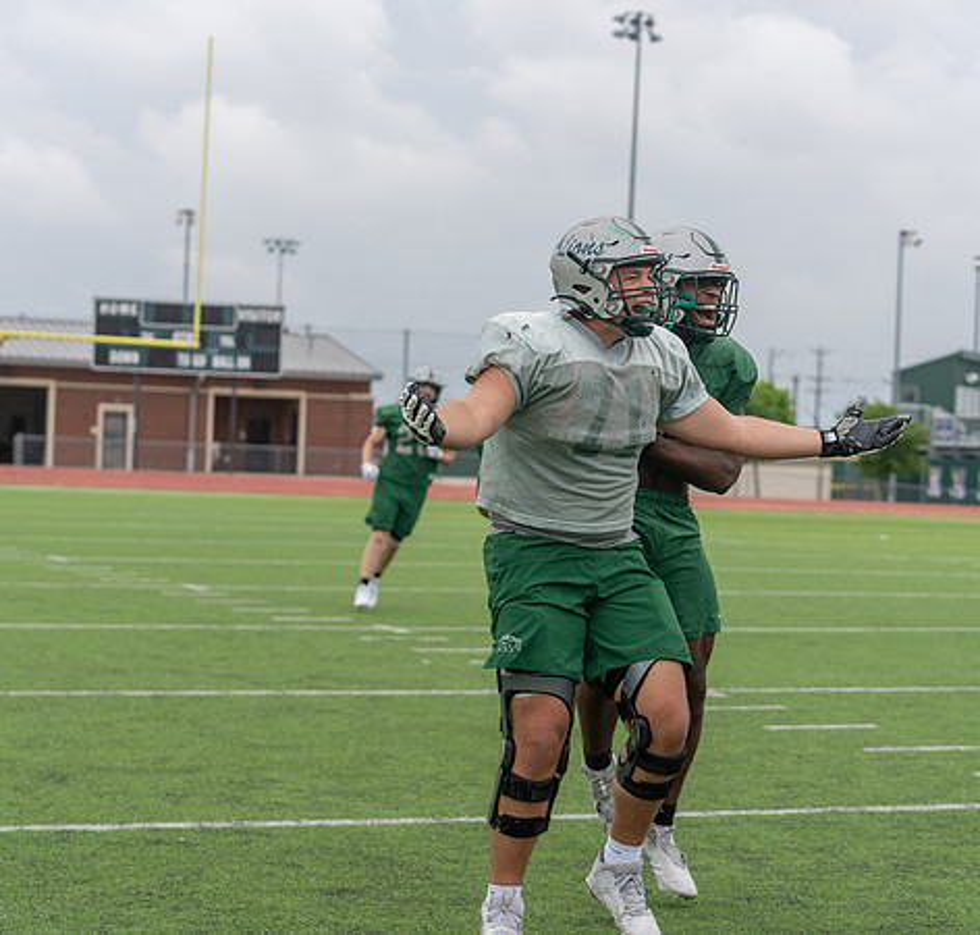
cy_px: 464
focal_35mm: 88
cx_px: 490
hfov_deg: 20.3
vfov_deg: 19.3
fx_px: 2742
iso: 250
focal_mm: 70
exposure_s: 1/1250
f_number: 3.5
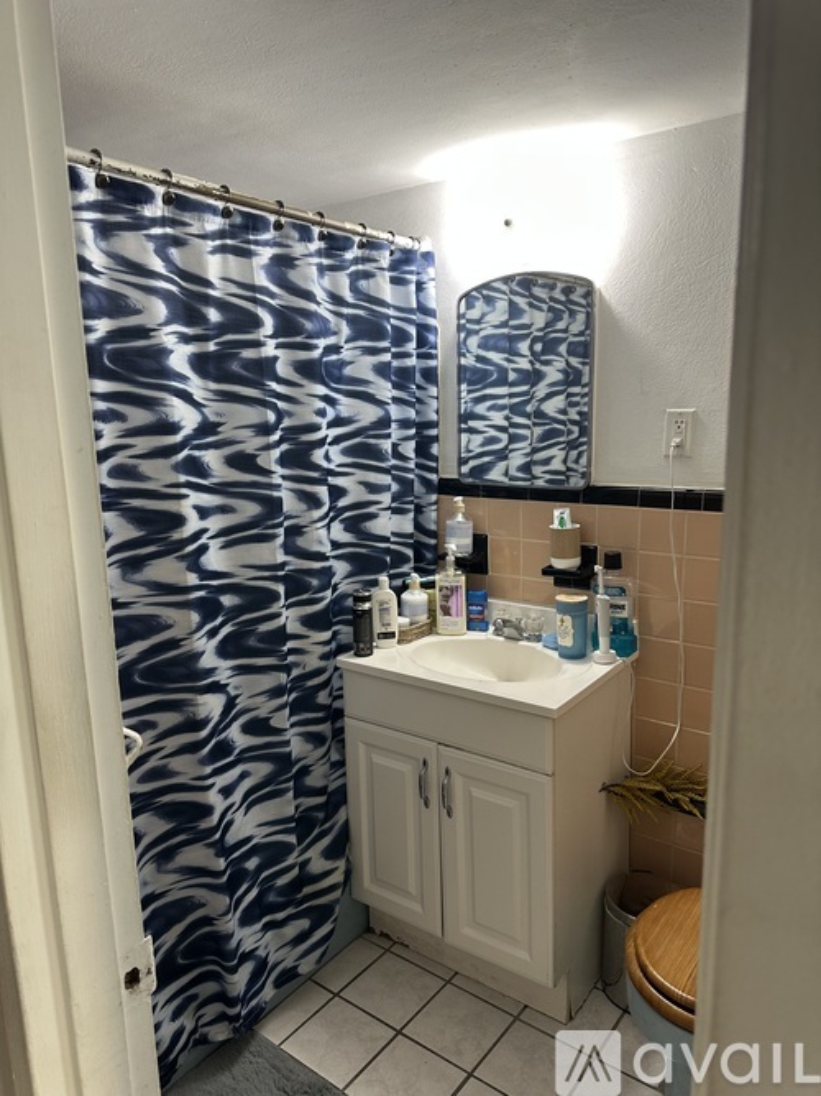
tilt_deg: -9.3
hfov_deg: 56.8
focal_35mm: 24
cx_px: 410
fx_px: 759
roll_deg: +0.0
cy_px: 548
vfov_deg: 71.6
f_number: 1.78
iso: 125
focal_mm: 6.86
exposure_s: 1/60
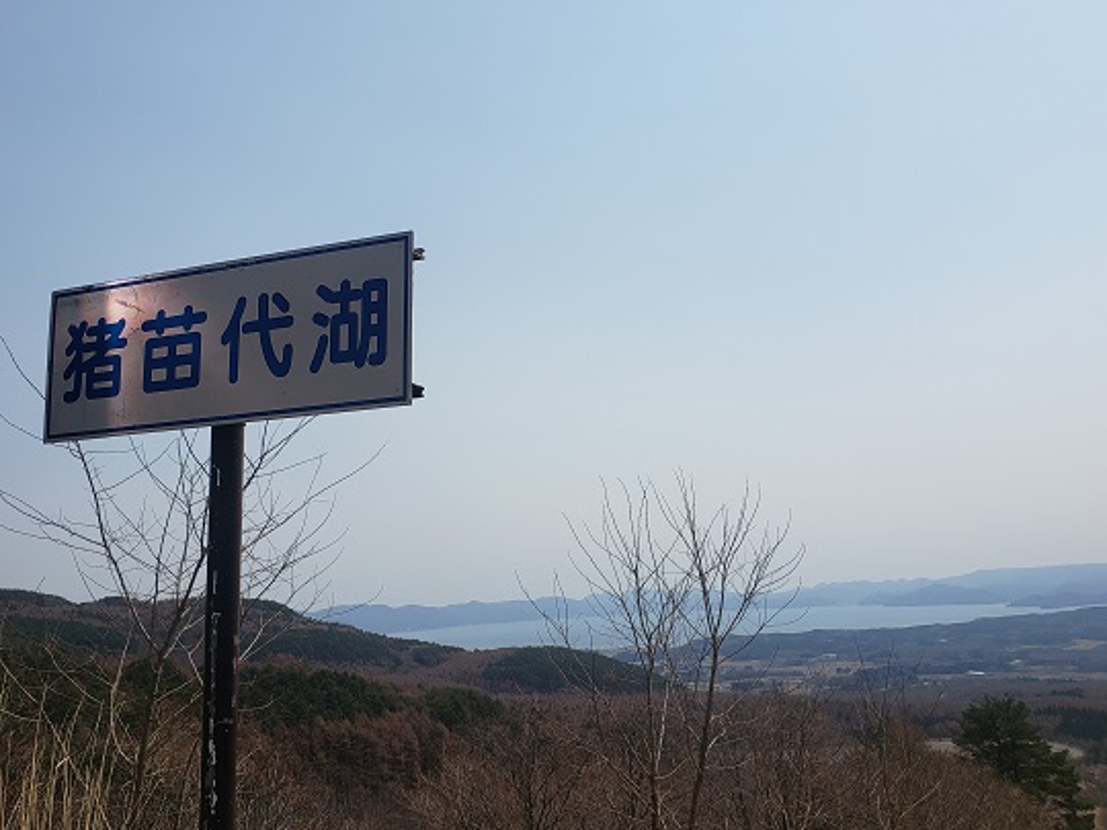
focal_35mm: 26
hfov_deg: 67.3
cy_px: 415
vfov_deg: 53.1
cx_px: 554
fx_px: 831
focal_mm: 4.3
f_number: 2.4
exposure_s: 1/3160
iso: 50
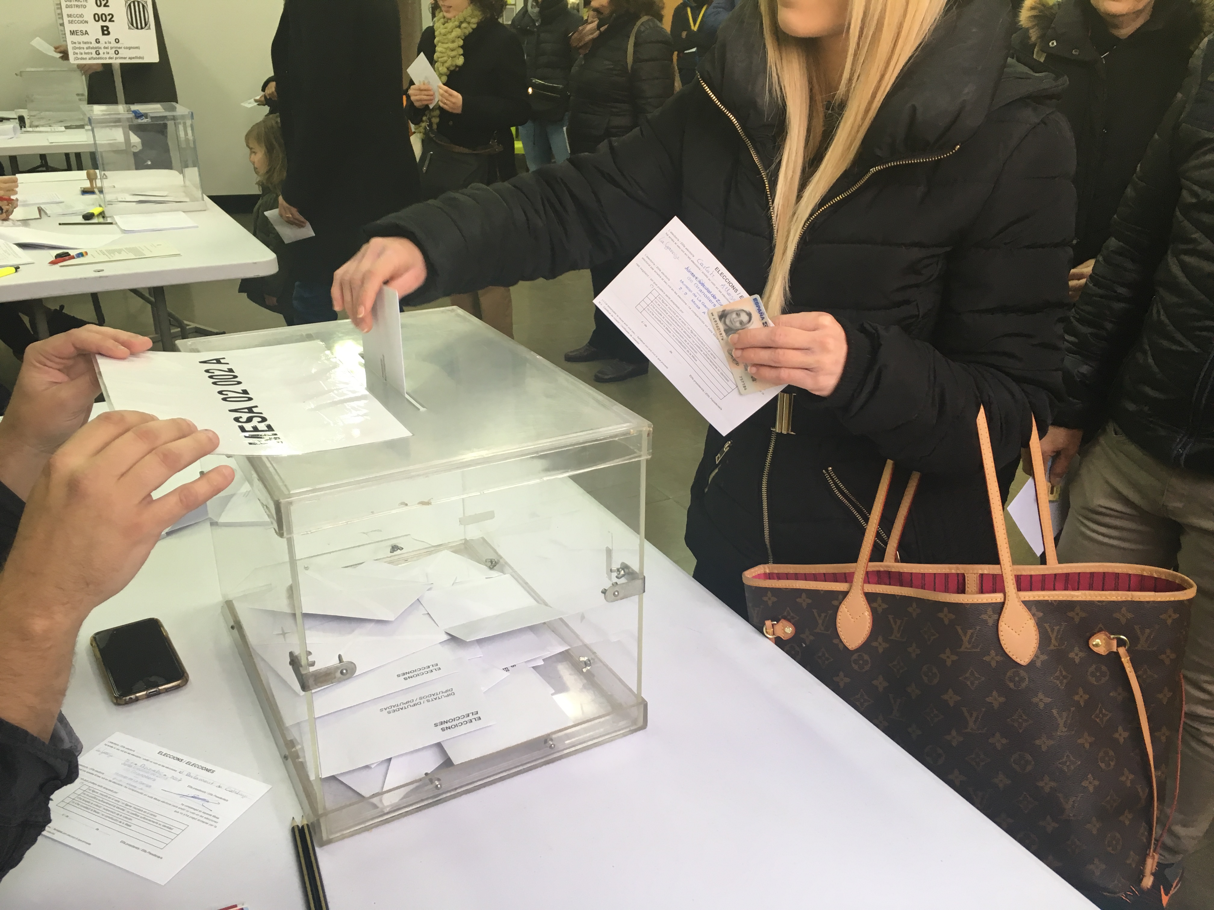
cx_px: 607
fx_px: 1017
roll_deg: +0.2
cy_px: 455
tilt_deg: -21.8
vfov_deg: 48.2
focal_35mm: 29
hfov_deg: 61.7
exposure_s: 1/33
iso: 64
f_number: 2.2
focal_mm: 4.15
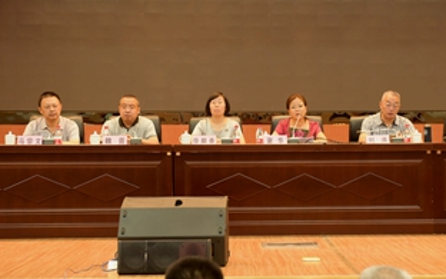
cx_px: 304
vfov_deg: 14.5
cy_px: 155
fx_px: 1094
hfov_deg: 22.9
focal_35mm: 90
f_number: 3.2
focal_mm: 55
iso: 1000
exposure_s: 1/40
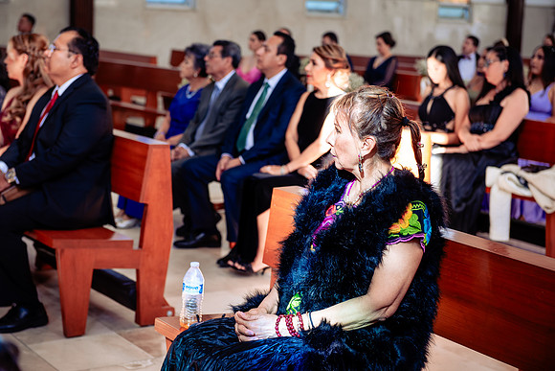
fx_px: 1079
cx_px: 278
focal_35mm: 70
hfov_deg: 28.8
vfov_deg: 19.5
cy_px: 186
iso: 400
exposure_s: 1/100
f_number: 4
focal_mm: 70
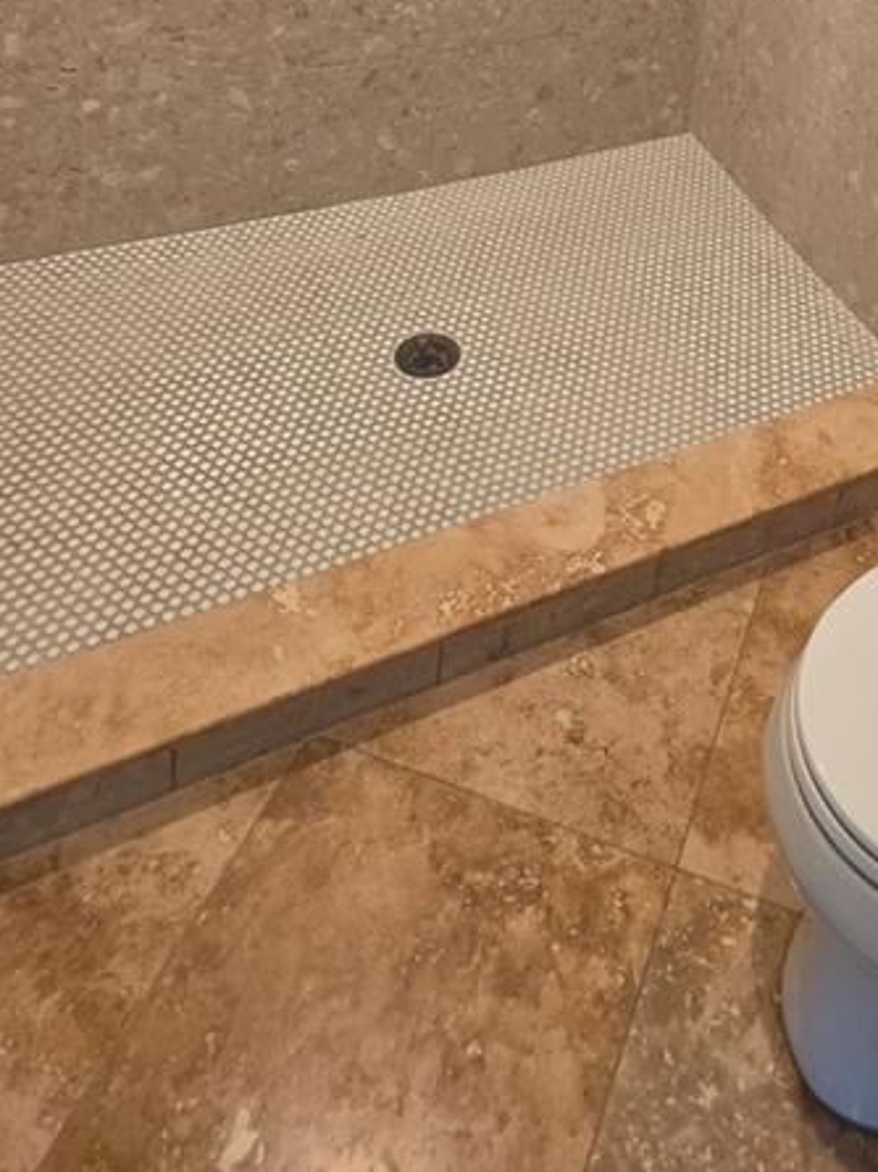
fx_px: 1185
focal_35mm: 35
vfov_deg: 40.5
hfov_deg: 38.4
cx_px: 757
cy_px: -166
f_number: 1.9
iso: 160
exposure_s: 1/60
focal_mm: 2.2
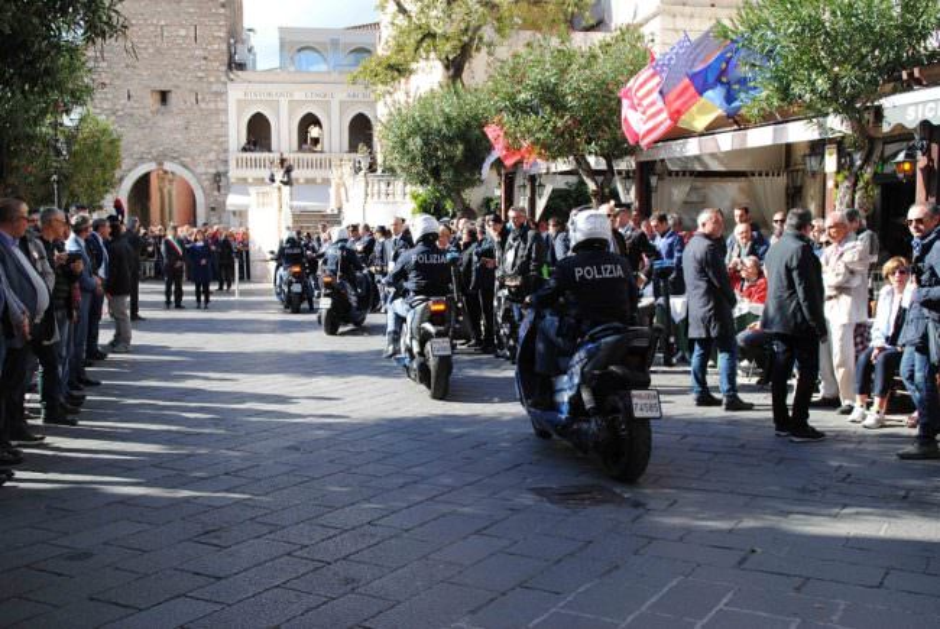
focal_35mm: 42
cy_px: 314
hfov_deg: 46.4
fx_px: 1098
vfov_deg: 32.0
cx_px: 470
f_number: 8
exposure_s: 1/250
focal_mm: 28
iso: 200
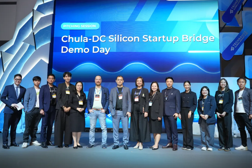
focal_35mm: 33
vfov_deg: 40.0
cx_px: 126
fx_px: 230
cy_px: 82
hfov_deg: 57.3
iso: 1250
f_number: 5
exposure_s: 1/100
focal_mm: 31.9
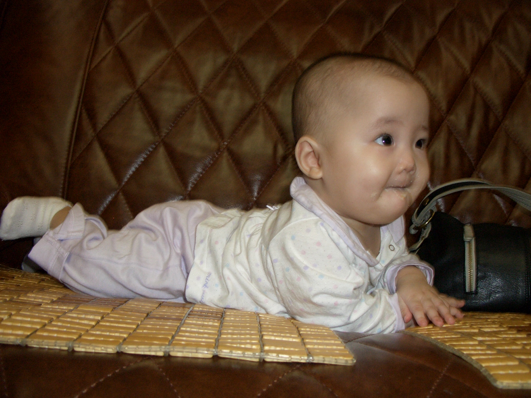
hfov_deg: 55.4
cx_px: 266
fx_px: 506
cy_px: 199
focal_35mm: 33
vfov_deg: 42.9
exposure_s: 1/60
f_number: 2.8
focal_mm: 7.1
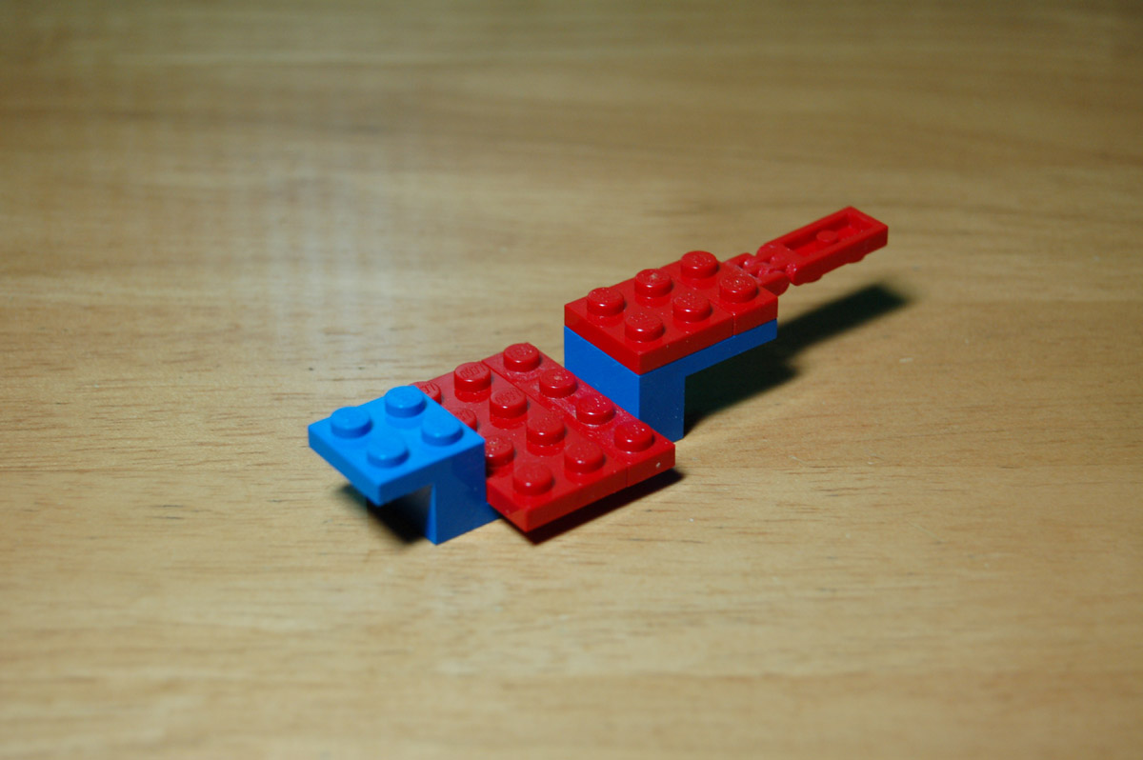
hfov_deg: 27.0
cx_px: 572
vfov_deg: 18.2
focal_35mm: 75
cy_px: 380
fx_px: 2379
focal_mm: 50
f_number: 5.6
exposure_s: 1/50
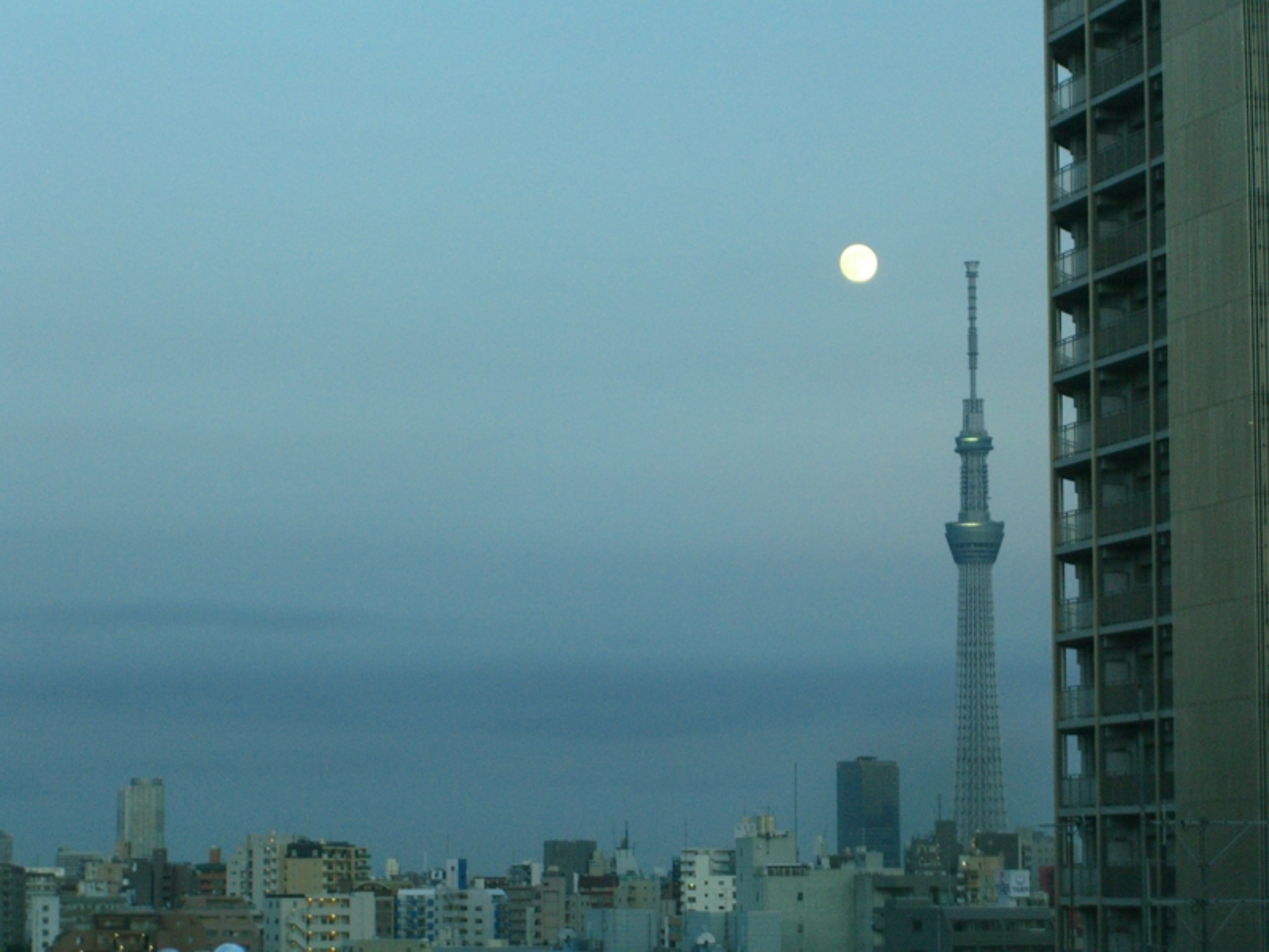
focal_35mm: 114
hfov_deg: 17.3
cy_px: 476
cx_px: 634
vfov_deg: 13.0
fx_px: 4179
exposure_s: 1/60
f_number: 5.1
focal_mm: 23.7
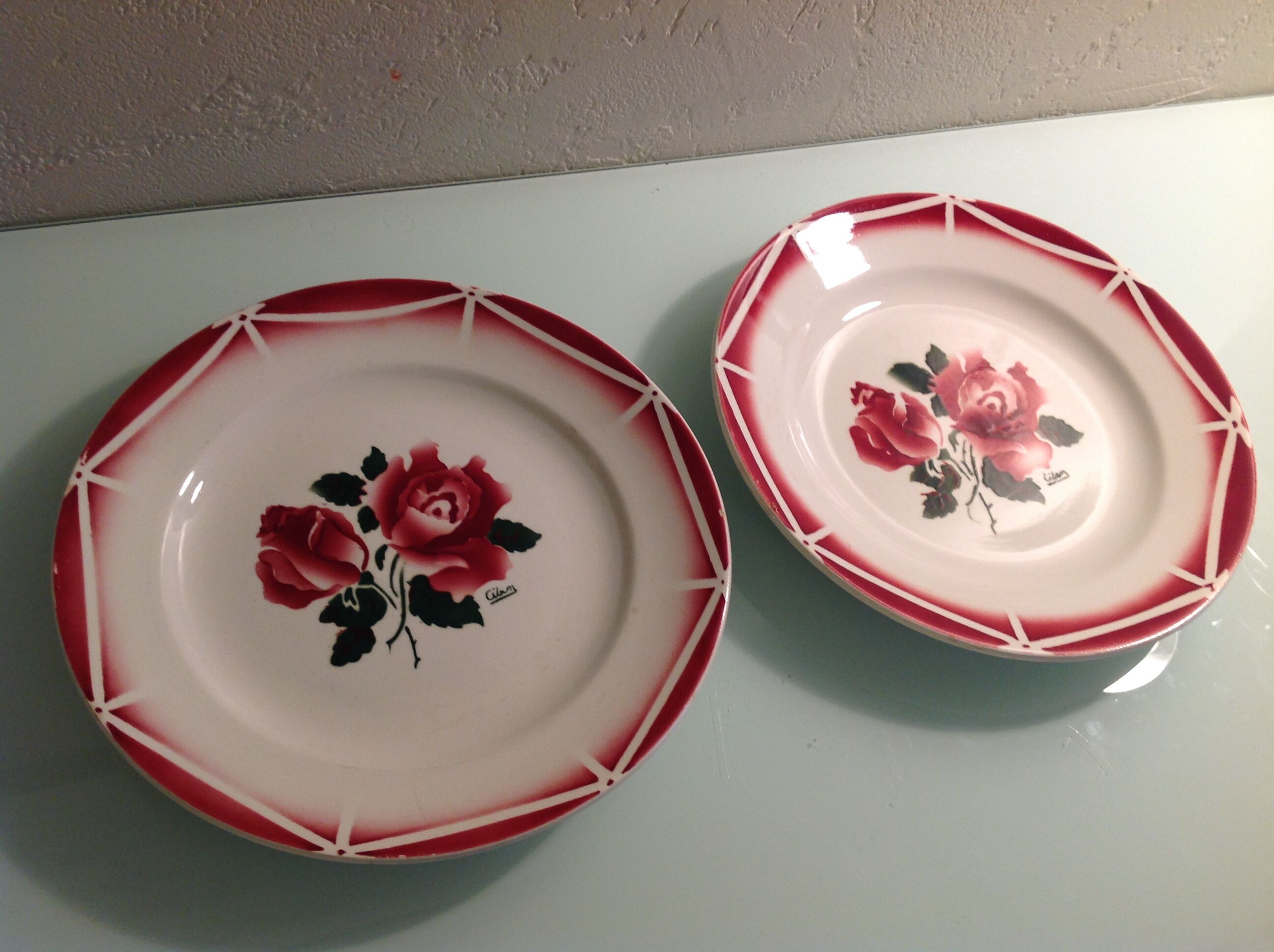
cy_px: 476
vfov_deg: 40.6
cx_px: 637
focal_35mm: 35
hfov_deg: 52.7
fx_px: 1286
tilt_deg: -56.5
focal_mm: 4.28
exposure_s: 1/17
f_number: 2.4
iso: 64
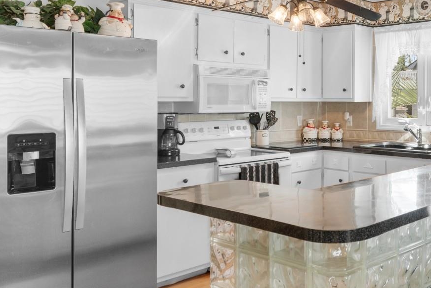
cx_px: 376
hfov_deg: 45.6
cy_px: 100
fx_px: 467
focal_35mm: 39
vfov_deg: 34.0
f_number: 5
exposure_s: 1/6
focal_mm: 14
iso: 100
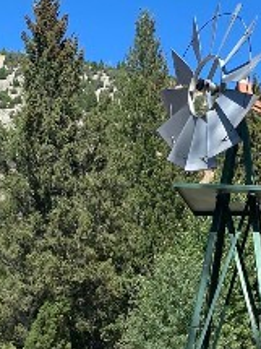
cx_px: 251
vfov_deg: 20.2
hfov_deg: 15.6
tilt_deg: +3.1
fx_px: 936
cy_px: 383
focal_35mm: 93
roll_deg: -0.3
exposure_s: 1/2183
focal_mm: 4.25
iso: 32
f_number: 1.8
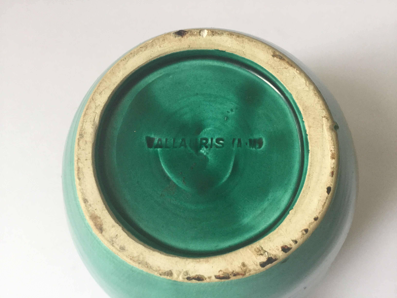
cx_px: 198
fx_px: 356
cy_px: 149
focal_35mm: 31
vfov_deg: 45.4
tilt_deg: -67.7
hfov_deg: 58.4
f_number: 2.4
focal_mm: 3.3
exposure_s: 1/33
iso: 100
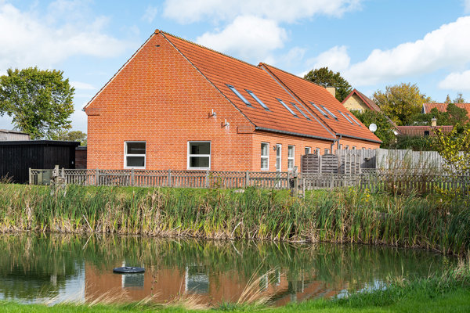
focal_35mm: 57
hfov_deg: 35.1
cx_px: 235
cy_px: 156
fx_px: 744
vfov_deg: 23.8
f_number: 4
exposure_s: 1/1000
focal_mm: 38
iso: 200
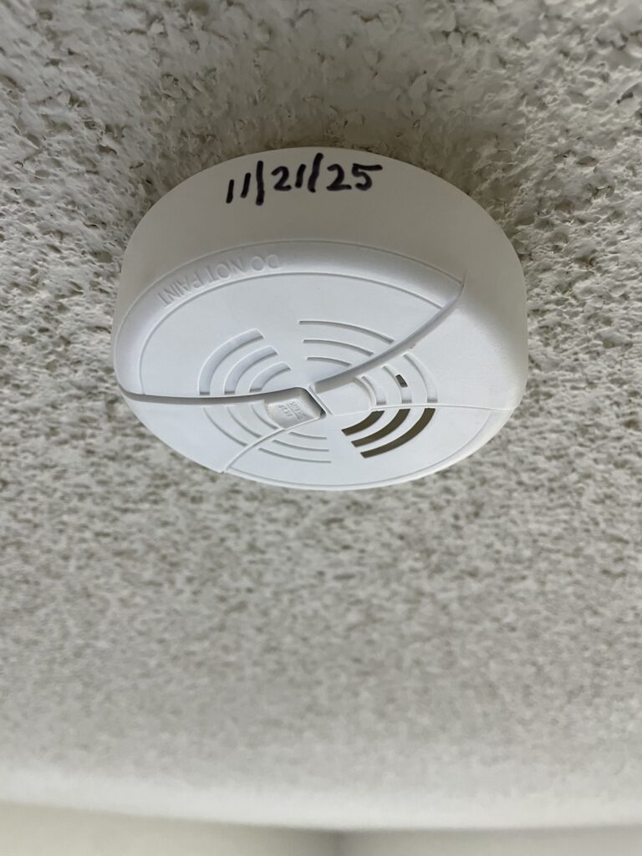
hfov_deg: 53.1
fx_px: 643
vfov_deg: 67.3
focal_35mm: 26
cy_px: 428
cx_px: 321
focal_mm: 4.2
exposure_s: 1/60
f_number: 1.6
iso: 200
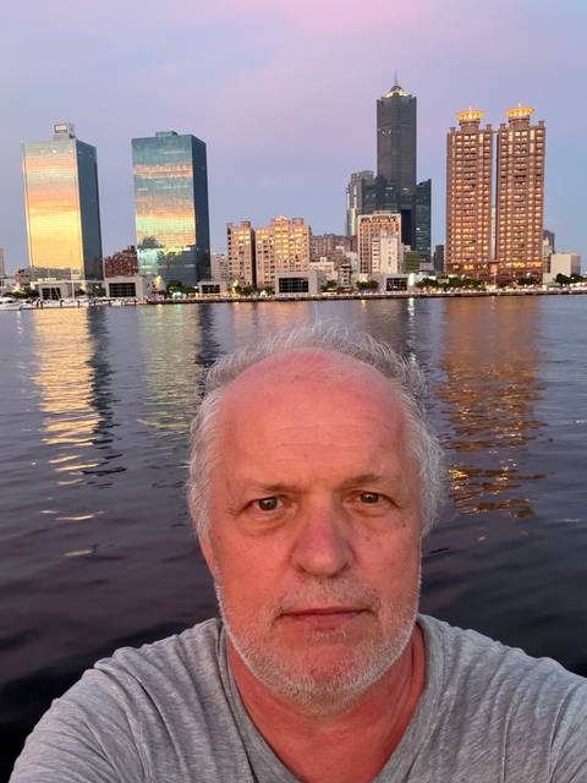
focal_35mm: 30
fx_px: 678
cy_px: 392
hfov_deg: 46.8
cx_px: 294
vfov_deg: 60.0
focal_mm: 2.71
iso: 400
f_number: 1.9
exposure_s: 1/30
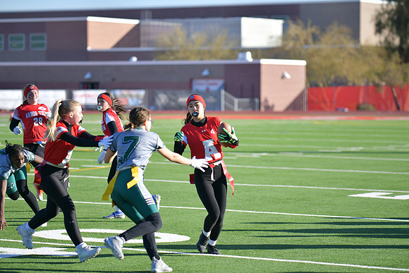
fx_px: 1591
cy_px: 136
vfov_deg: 9.8
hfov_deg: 14.7
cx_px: 204
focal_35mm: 140
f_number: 2.8
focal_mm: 140
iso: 64
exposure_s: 1/800
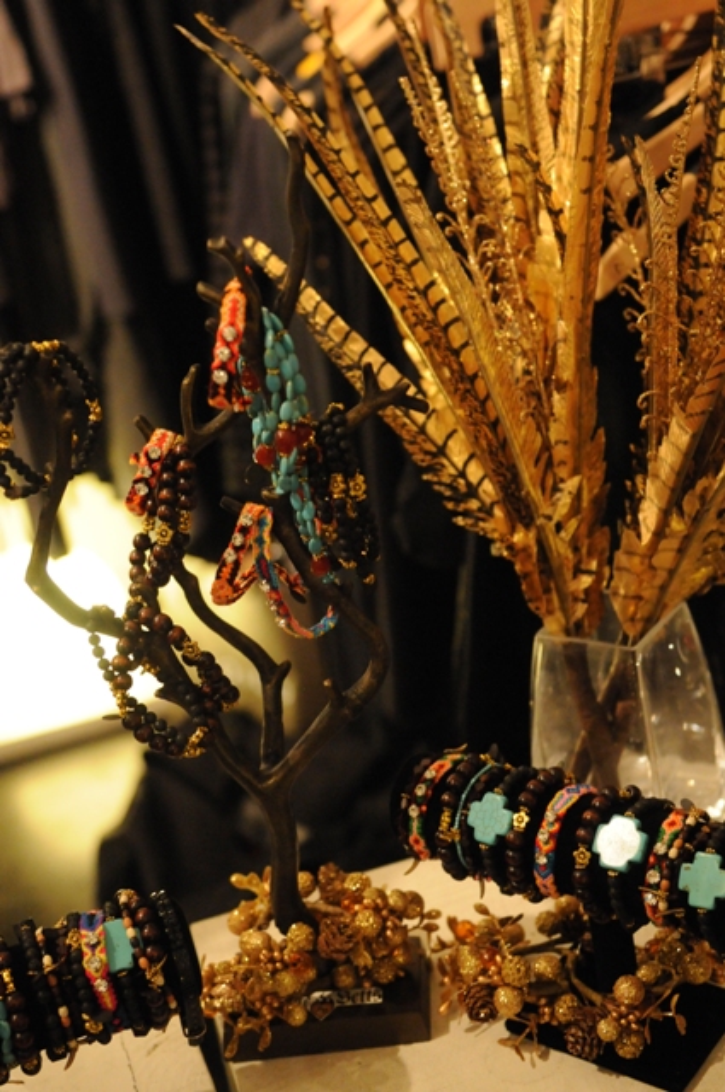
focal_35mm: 54
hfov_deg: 25.0
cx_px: 362
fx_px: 1636
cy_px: 546
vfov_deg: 36.9
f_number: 2.8
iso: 2500
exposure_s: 1/125
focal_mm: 36
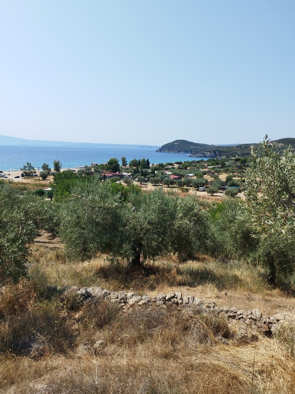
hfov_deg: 56.8
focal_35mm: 24
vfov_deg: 71.6
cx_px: 148
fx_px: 273
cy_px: 197
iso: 50
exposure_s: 1/886
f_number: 1.89
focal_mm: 5.89
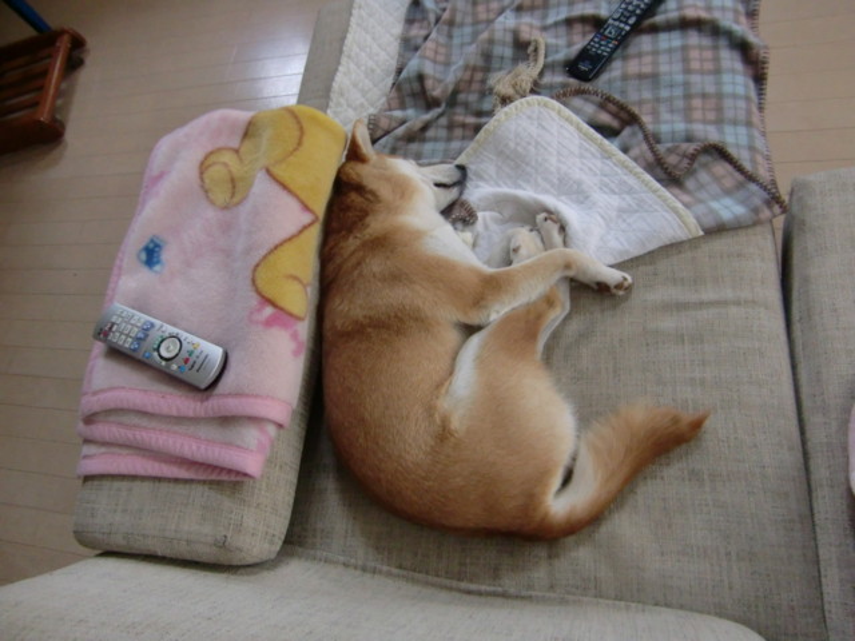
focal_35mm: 28
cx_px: 428
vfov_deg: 49.7
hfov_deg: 63.4
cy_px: 320
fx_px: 692
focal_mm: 4.9
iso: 400
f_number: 2.6
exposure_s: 1/25
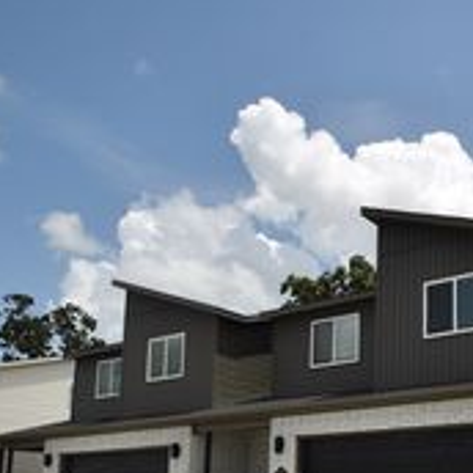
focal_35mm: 37
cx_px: 459
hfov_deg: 40.1
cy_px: 400
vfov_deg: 42.2
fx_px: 572
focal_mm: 10
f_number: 11
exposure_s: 1/200
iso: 100
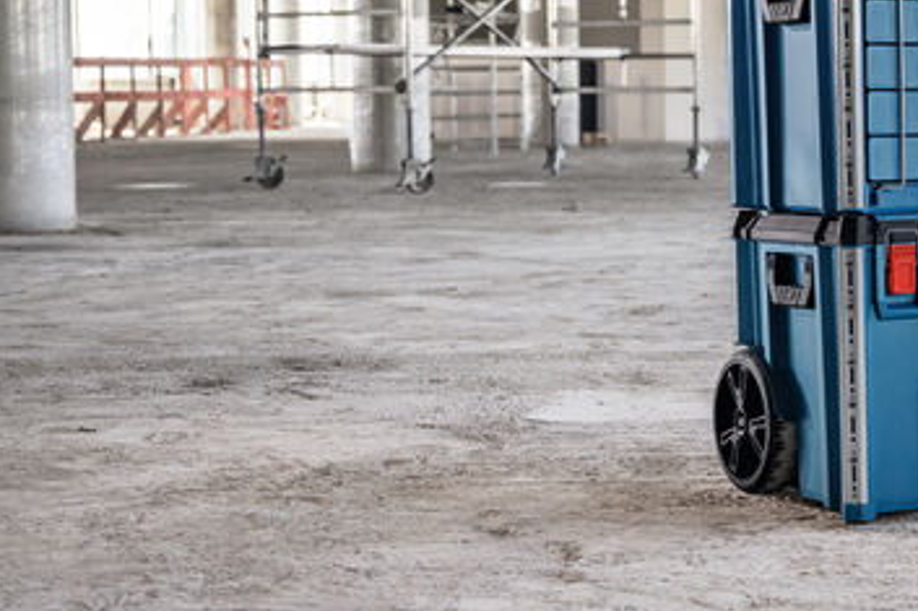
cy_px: 124
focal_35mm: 102
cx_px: 832
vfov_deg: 13.3
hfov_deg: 19.6
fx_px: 2600
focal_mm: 45
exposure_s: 1/200
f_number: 4.5
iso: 720
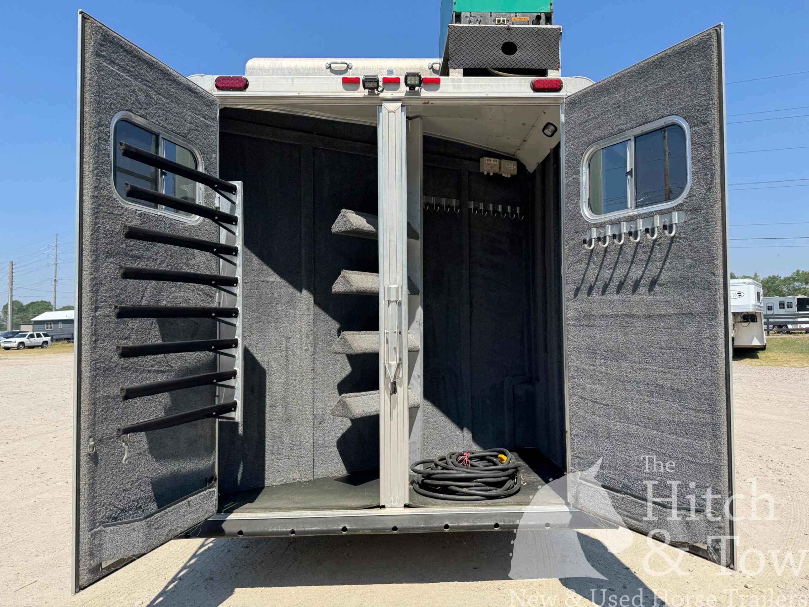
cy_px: 304
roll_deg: +0.2
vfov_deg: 56.8
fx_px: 561
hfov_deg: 71.6
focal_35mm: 24
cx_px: 404
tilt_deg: +2.9
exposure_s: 1/2604
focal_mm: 6.76
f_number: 1.78
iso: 80
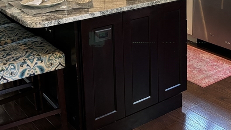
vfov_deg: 20.8
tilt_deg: -9.9
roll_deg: +0.1
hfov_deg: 37.6
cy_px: -12
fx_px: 337
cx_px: 147
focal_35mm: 55
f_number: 1.6
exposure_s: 1/60
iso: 250
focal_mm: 5.96
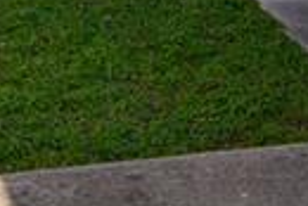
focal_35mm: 212
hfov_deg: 9.7
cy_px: -173
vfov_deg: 6.4
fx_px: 1816
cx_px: 263
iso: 100
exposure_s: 1/200
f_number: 7.1
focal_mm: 18
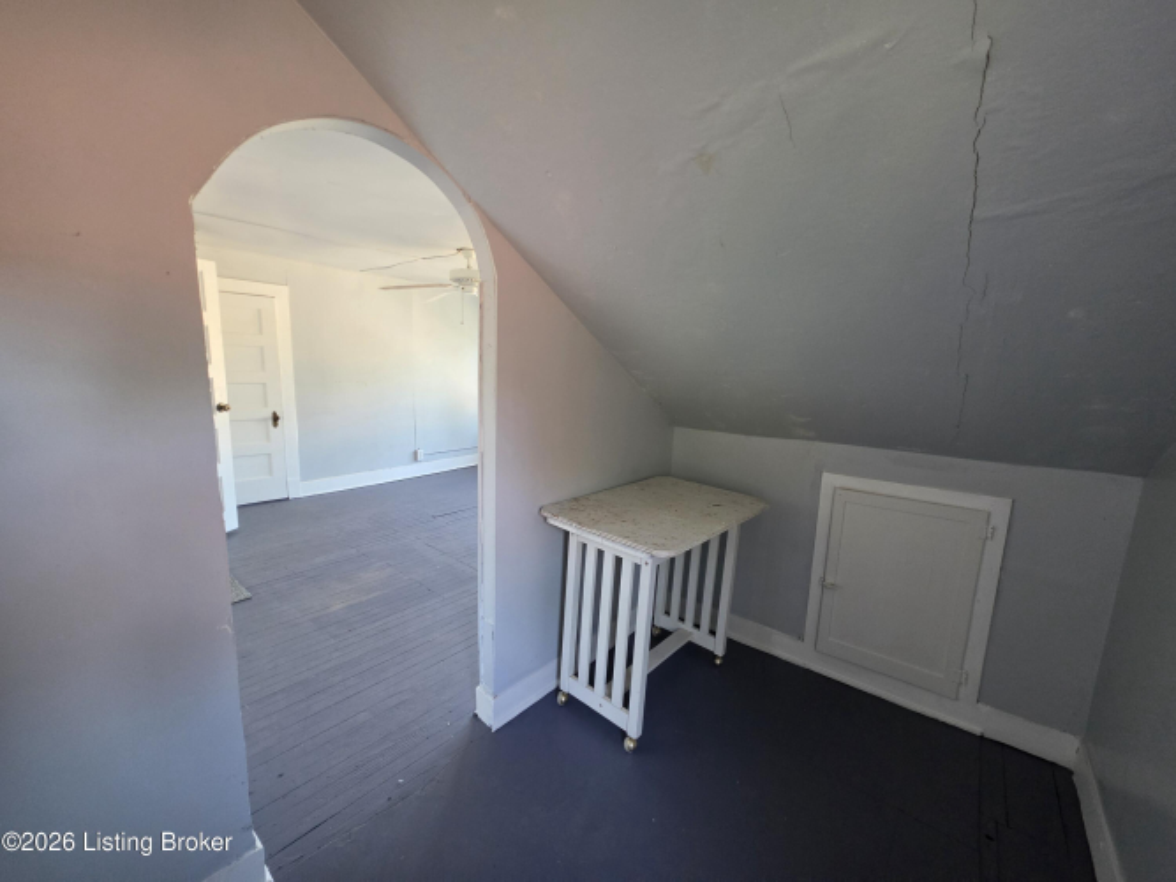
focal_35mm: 13
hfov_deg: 106.2
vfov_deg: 89.9
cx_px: 588
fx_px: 442
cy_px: 441
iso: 250
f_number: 1.9
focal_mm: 2.2
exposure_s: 1/60
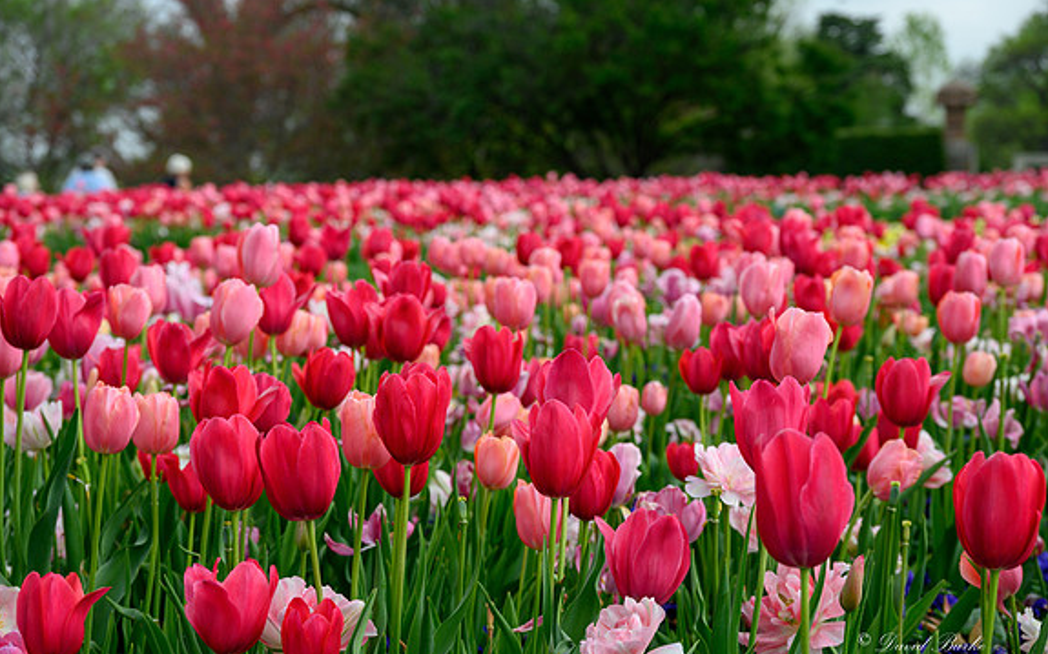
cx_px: 521
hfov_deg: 28.2
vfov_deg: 17.8
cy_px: 348
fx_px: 2084
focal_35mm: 73
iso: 360
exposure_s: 1/320
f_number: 6.3
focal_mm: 71
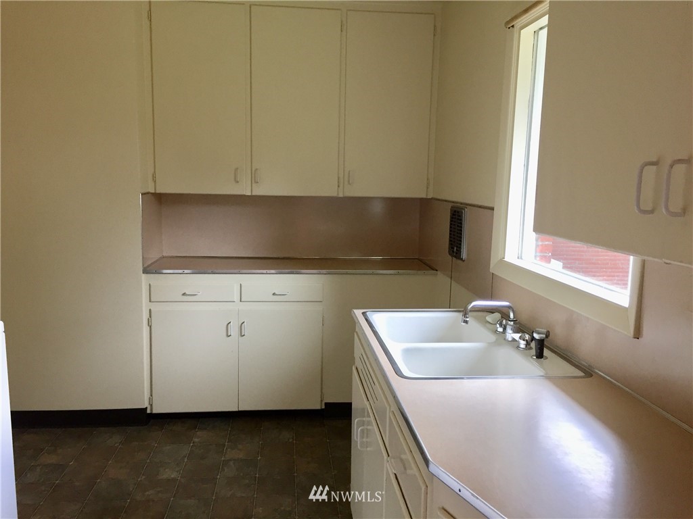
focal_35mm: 29
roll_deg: -2.2
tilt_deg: -8.1
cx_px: 346
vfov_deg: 48.2
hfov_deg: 61.7
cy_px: 260
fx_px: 581
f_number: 2.2
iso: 40
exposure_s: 1/30
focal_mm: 4.15
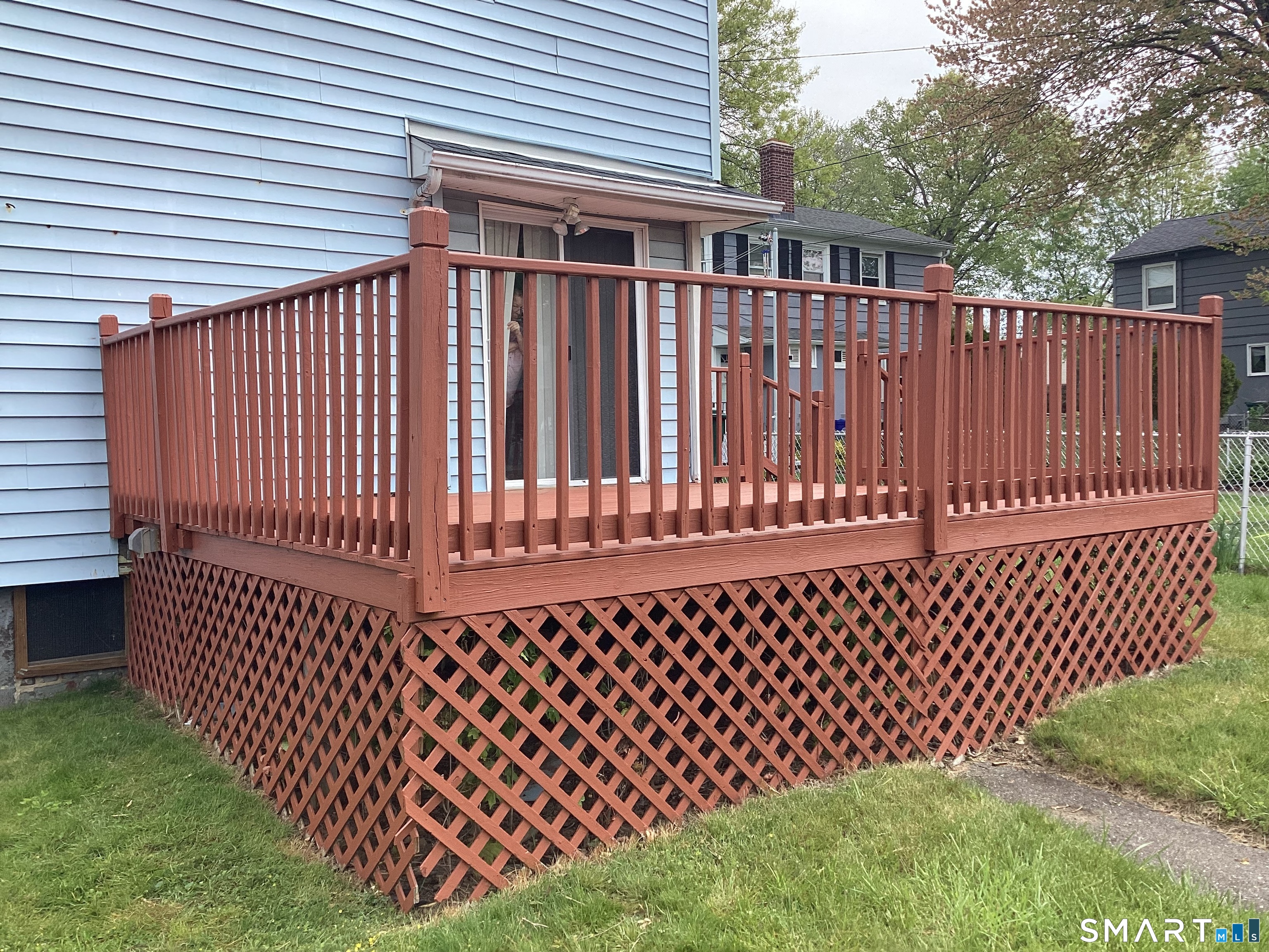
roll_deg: +2.8
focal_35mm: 31
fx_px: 1136
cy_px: 476
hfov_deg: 58.4
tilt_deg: -0.8
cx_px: 634
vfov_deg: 45.4
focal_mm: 3.3
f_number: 2.4
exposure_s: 1/485
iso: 25
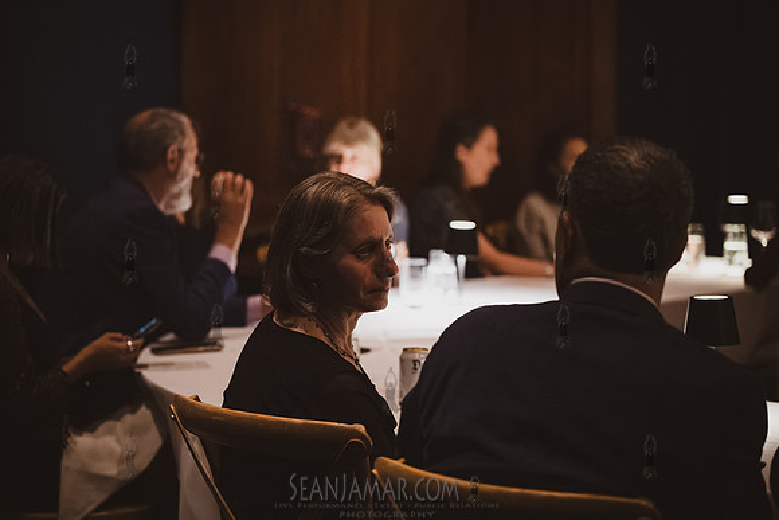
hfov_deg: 23.3
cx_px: 378
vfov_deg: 15.7
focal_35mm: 87
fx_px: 1890
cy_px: 260
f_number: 2.8
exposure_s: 1/160
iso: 12800
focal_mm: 83
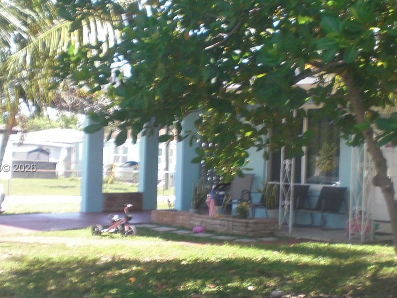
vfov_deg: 21.3
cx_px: 256
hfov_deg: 28.0
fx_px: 791
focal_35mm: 69
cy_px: 169
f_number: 3.1
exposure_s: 1/160
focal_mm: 6.3
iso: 64
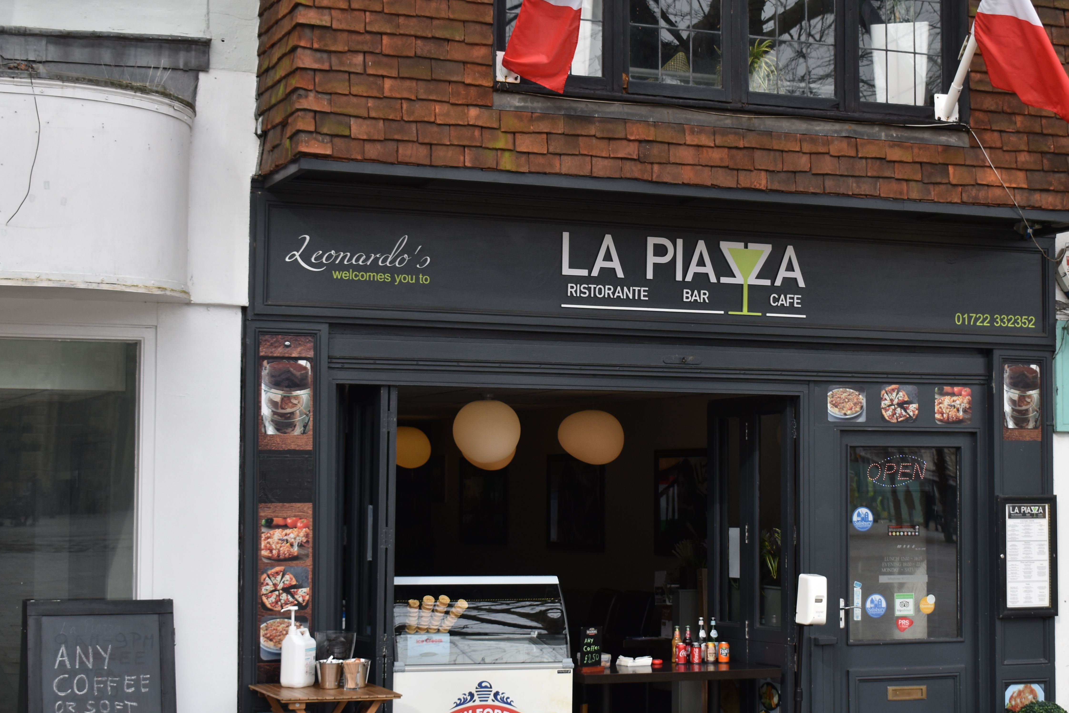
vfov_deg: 20.0
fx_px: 2019
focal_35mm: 68
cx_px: 630
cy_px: 365
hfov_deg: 29.6
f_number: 5.6
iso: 200
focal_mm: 34
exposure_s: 1/250
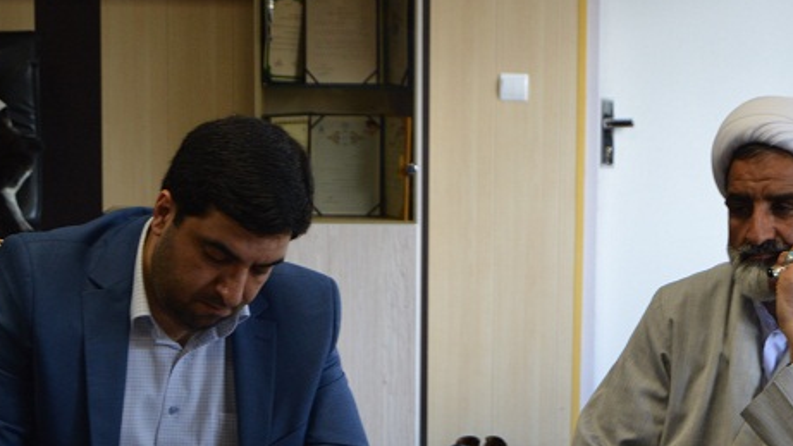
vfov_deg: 9.1
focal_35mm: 133
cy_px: 382
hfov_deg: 16.0
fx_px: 2796
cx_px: 619
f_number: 5.6
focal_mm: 52
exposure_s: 1/60
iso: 640
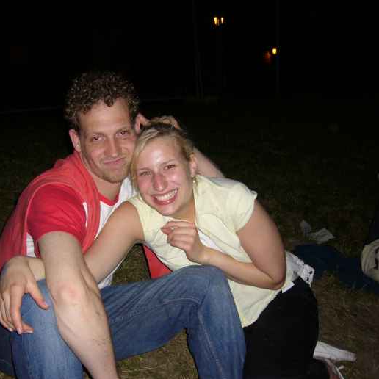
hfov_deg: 39.8
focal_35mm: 42
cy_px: 192
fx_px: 520
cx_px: 150
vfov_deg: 40.0
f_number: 2.8
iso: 100
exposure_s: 1/60
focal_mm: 5.8
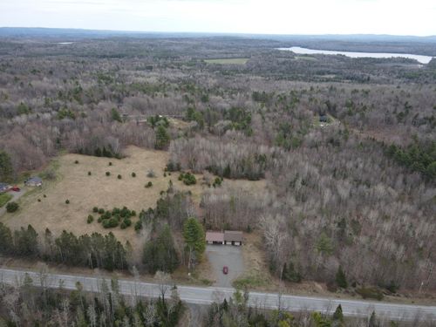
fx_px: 302
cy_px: 164
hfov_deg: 71.6
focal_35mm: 24
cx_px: 218
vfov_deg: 56.8
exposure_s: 1/320
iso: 100
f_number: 2.8
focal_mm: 4.5
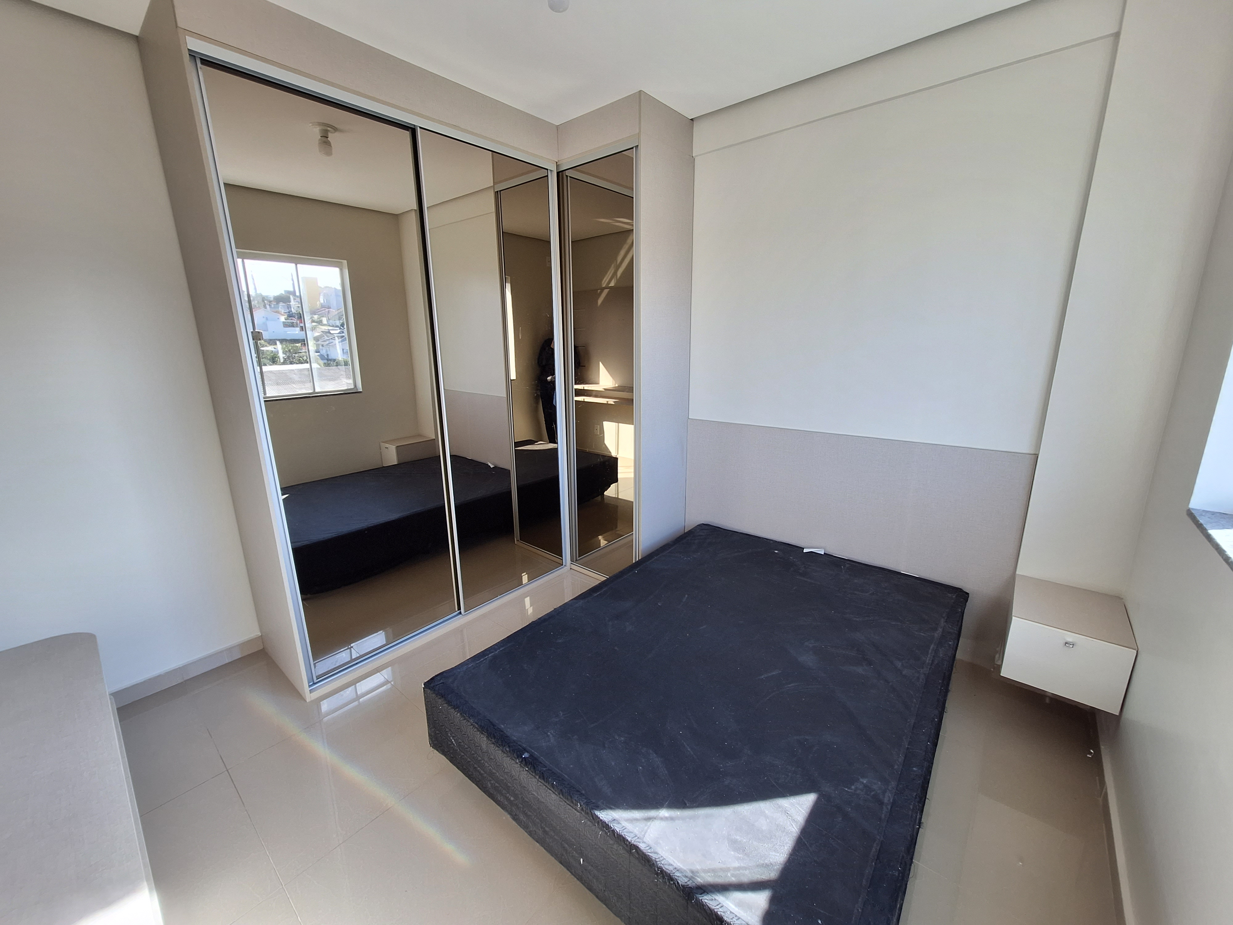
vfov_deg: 89.9
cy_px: 462
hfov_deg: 106.2
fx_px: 463
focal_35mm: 13
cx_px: 616
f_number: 2.2
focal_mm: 1.74
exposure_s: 1/120
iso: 64
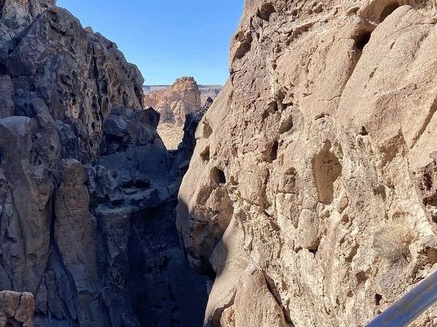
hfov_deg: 41.6
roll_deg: -0.9
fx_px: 568
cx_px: 148
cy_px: 195
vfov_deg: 32.1
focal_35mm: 45
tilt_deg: -7.0
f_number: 1.8
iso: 20
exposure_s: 1/906
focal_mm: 3.99
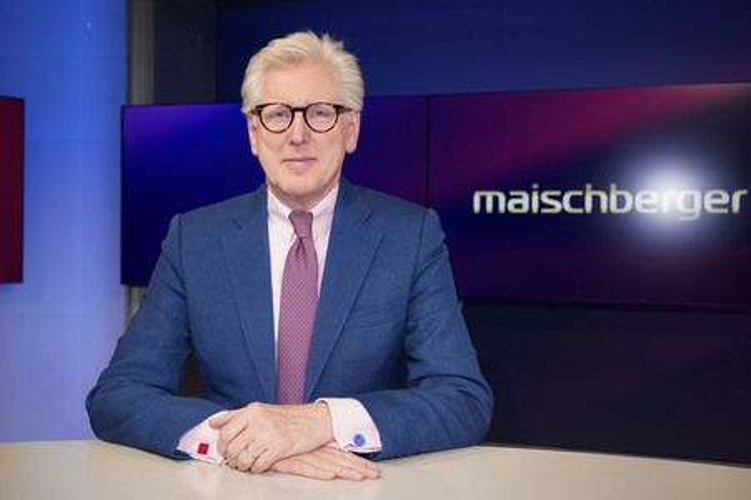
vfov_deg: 34.2
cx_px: 376
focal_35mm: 39
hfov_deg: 49.6
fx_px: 813
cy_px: 250
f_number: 5
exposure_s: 1/160
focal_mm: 39
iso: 2000
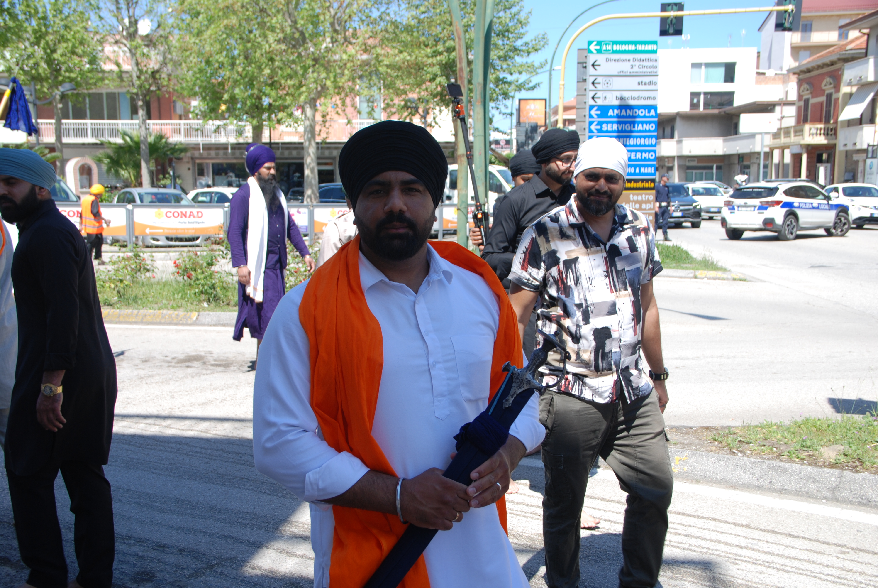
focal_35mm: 42
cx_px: 439
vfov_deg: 32.0
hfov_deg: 46.3
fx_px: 1026
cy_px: 294
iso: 100
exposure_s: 1/160
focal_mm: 28
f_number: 6.3
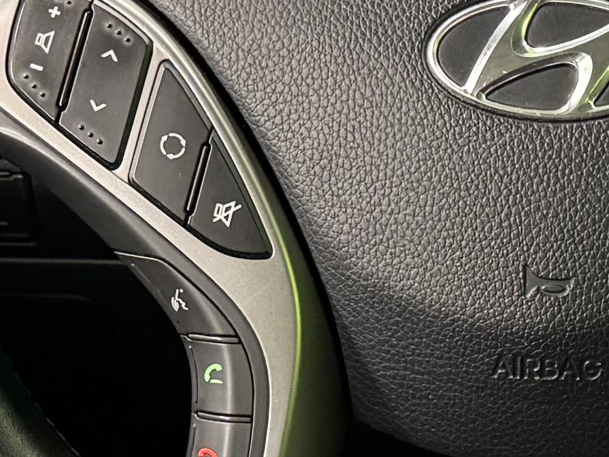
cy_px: 496
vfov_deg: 10.4
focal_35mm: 141
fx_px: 2481
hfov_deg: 13.8
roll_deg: +0.6
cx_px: 640
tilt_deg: -33.9
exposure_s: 1/33
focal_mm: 6.76
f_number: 1.78
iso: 800
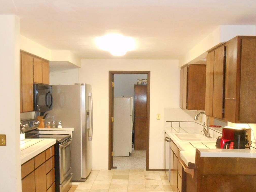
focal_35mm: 39
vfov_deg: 36.7
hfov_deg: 47.9
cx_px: 125
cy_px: 114
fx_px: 288
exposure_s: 1/25
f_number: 3.4
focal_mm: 4.7
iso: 560
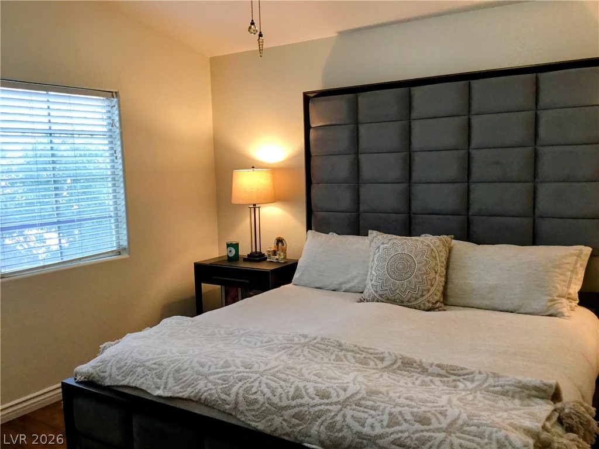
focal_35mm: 31
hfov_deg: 58.4
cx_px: 300
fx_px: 536
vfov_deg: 45.4
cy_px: 224
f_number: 2.4
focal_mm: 3.3
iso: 100
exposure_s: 1/30
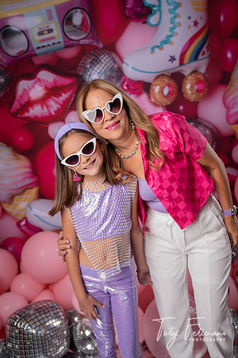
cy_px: 179
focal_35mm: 39
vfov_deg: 49.6
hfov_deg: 34.2
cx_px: 119
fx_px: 387
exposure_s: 1/250
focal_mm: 39
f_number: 3.2
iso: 50
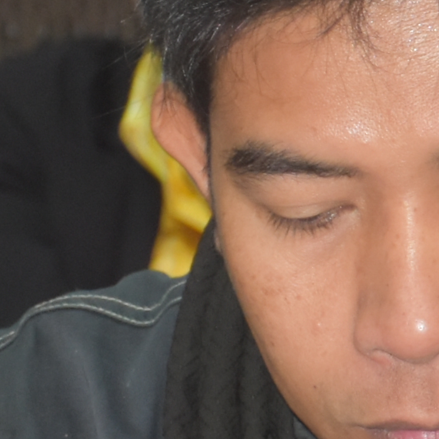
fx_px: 7662
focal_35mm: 534
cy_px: 643
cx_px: 1345
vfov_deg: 3.3
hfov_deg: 3.2
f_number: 4.8
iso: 800
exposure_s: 1/60
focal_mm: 52
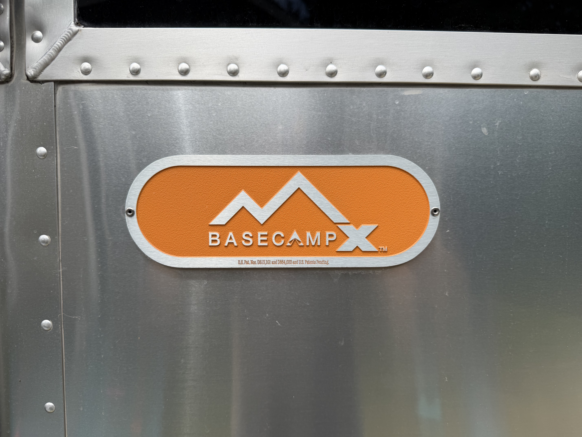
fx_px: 404
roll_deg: +0.9
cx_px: 291
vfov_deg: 56.8
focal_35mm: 24
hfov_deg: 71.6
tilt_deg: -2.6
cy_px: 218
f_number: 1.78
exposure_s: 1/3279
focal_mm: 6.76
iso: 80
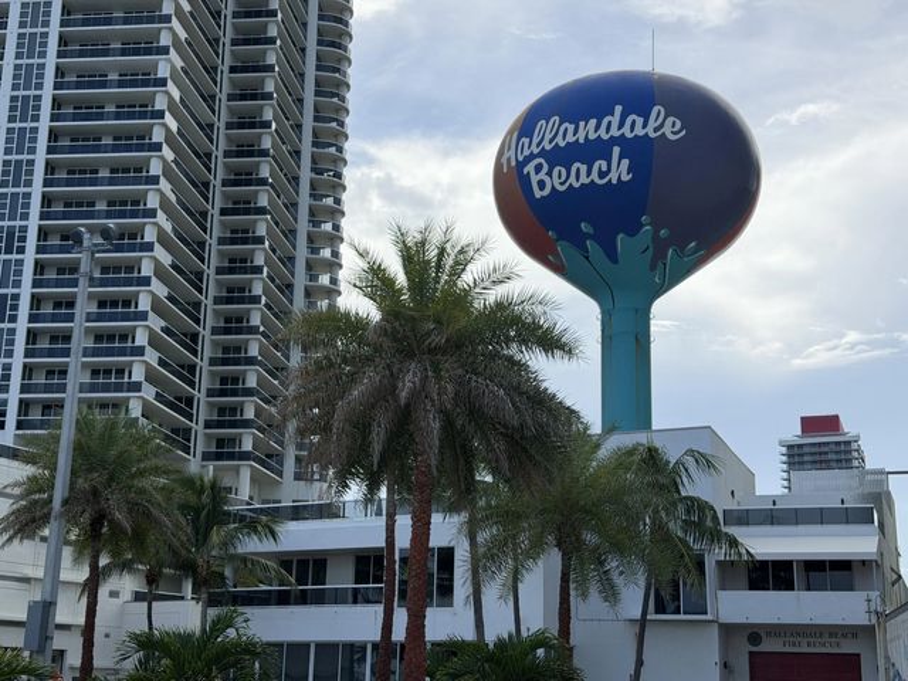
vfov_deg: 30.3
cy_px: 340
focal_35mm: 48
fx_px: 1259
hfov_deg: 39.7
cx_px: 454
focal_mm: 6.76
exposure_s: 1/6024
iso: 64
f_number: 1.78
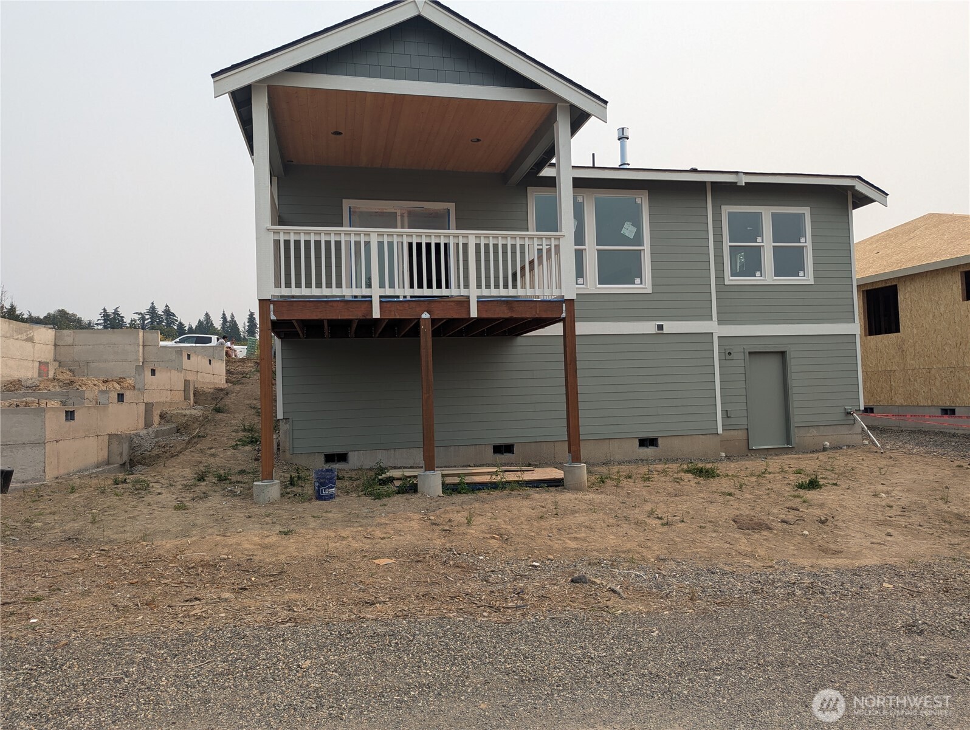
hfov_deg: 71.5
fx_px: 673
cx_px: 485
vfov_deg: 56.9
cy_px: 365
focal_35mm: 24
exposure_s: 1/2179
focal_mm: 6.81
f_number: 1.85
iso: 48
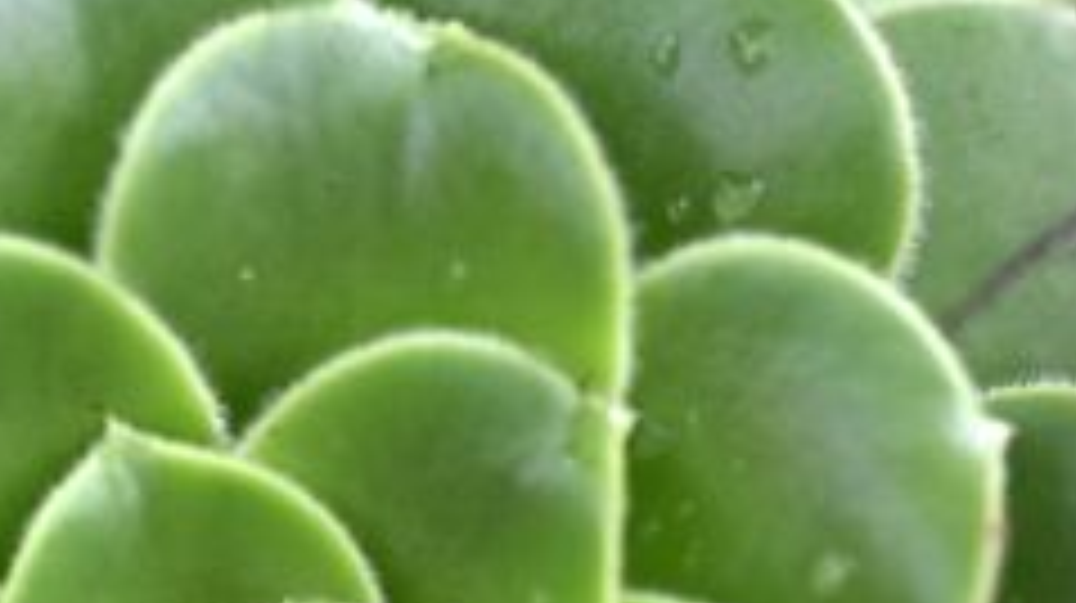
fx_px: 5759
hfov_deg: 10.7
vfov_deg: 5.9
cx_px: 369
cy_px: 891
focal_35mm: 202
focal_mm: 90
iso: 640
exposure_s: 1/160
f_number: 7.1
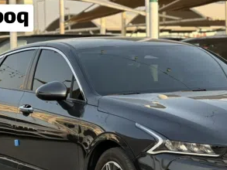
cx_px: 150
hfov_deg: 11.7
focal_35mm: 168
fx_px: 1102
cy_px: 143
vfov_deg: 8.8
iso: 50
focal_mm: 9
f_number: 2.8
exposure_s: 1/121
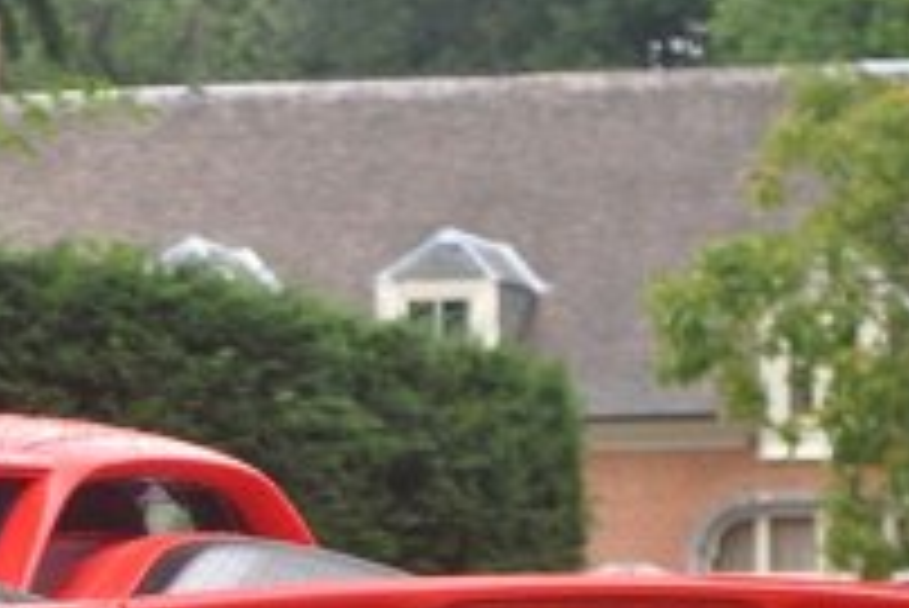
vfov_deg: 6.0
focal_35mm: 228
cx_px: -86
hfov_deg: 8.9
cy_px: 635
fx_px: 5761
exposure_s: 1/30
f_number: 5.6
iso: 280
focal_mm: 48
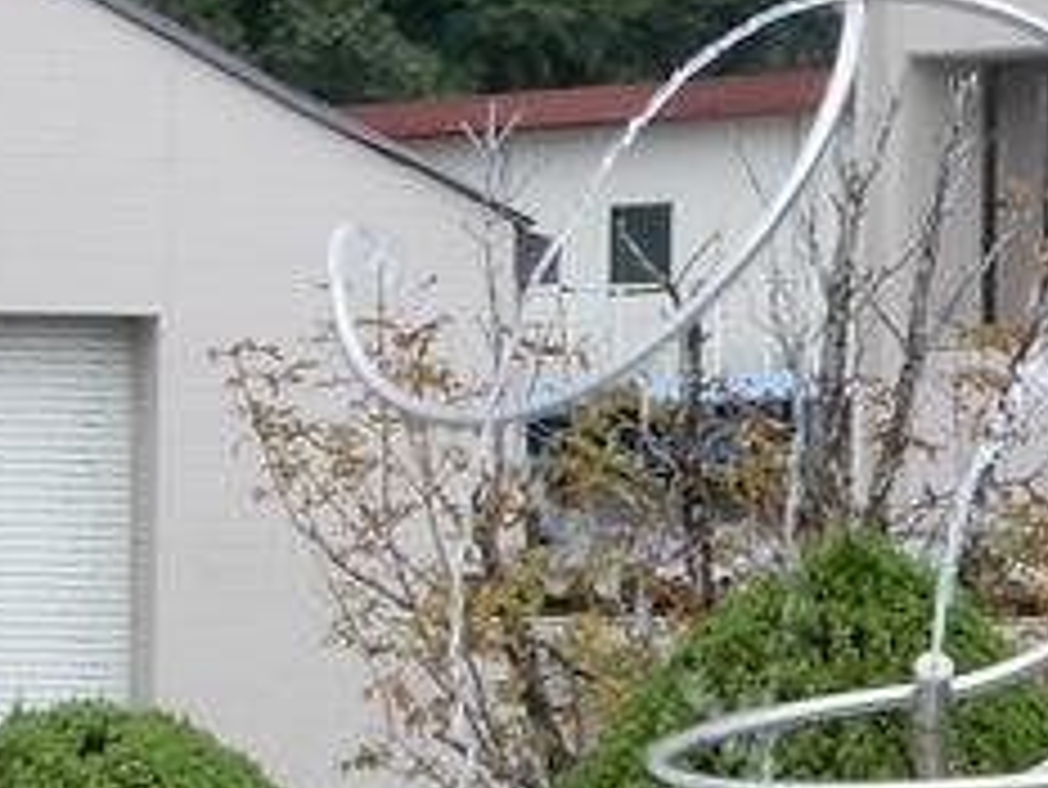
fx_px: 16387
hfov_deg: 3.6
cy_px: 959
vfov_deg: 2.7
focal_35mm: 541
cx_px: 1624
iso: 80
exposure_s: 1/80
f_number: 8
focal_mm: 18.7
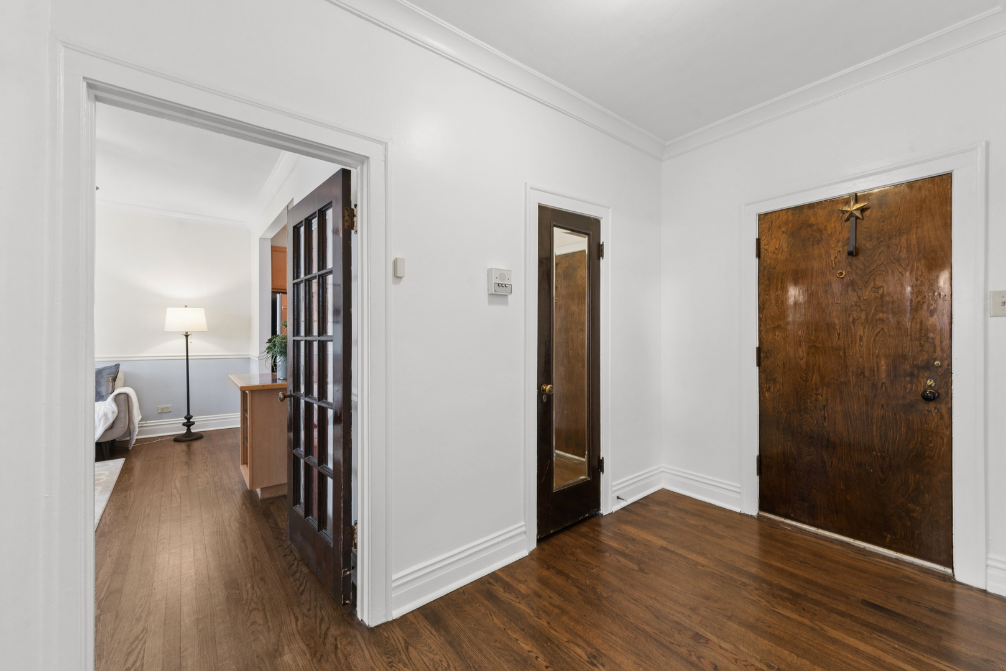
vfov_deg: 81.3
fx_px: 391
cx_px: 503
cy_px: 336
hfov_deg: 104.2
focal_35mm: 14
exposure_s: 1/4
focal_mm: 14
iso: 200
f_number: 8
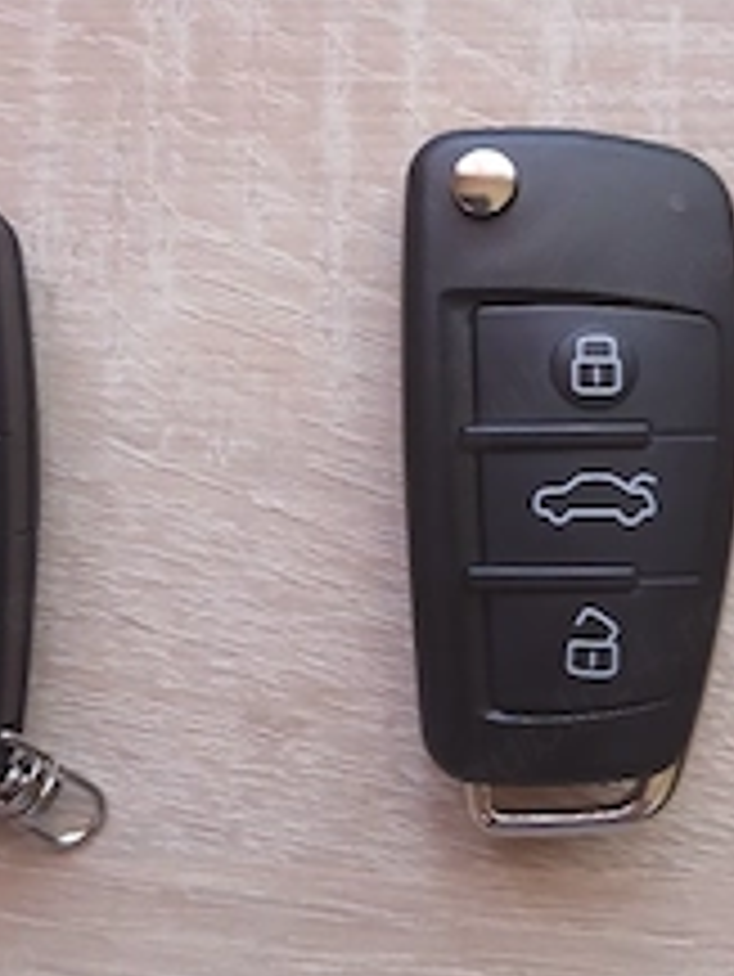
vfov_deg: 39.5
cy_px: 400
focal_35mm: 48
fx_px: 1356
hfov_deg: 30.3
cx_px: 333
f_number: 1.8
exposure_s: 1/25.1
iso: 250
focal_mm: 3.98
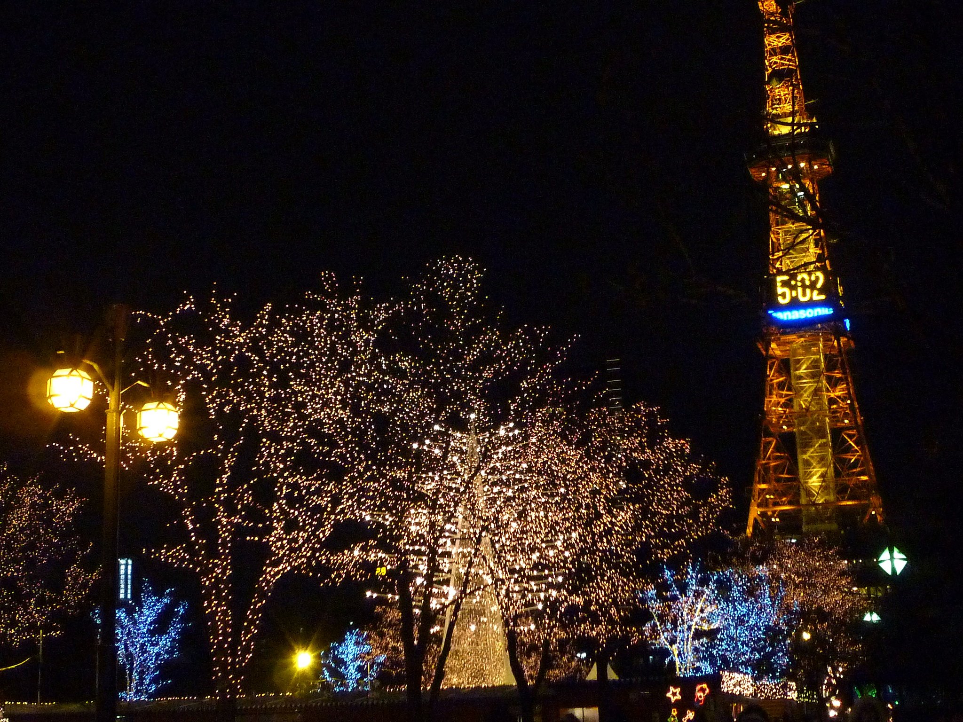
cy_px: 361
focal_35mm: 56
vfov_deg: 26.1
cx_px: 482
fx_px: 1558
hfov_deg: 34.3
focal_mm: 6.3
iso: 400
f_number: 3.8
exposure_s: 1/30
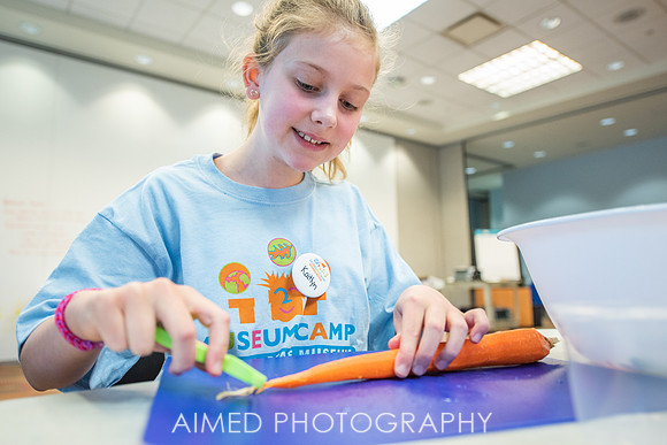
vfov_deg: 51.1
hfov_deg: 71.2
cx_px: 325
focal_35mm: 25
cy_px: 222
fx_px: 465
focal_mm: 24
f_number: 2.8
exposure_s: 1/200
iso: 1000
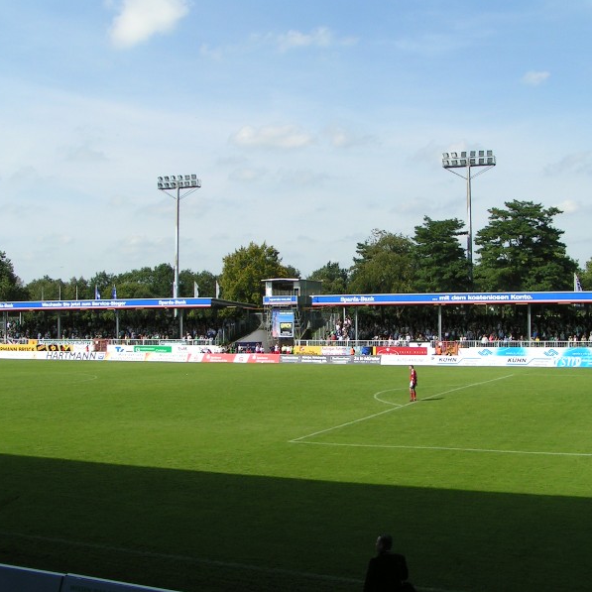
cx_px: 322
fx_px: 871
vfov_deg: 37.6
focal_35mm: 45
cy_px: 296
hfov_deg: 37.5
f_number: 5.6
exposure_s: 1/400
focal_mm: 5.8
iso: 50
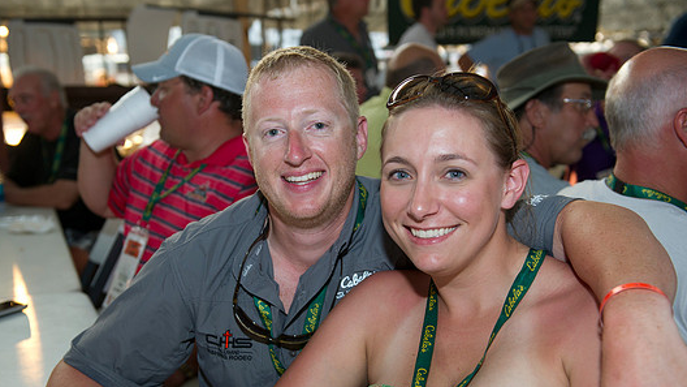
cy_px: 235
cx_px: 337
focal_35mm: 46
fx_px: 838
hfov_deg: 44.6
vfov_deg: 25.9
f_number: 3.5
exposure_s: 1/125
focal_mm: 40
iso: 800
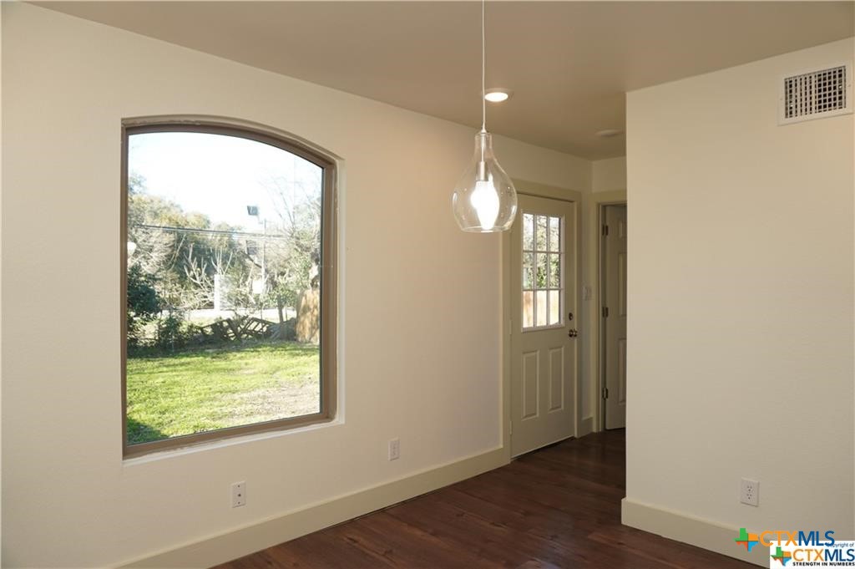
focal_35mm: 24
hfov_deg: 73.8
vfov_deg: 53.1
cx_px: 428
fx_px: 570
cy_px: 284
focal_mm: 16
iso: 100
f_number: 4
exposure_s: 1/60
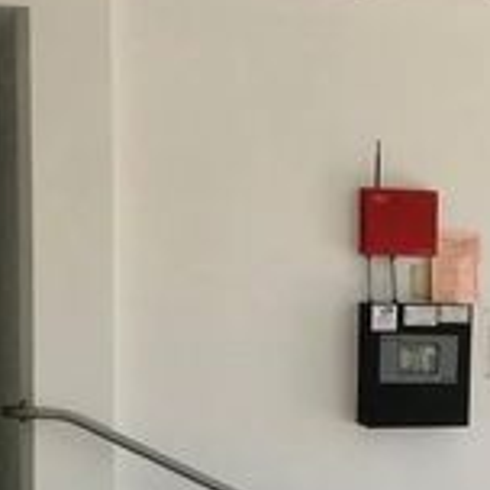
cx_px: 561
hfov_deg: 15.6
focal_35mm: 108
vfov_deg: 15.9
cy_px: 471
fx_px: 1730
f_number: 2.2
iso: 32
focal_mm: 4.15
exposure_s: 1/425
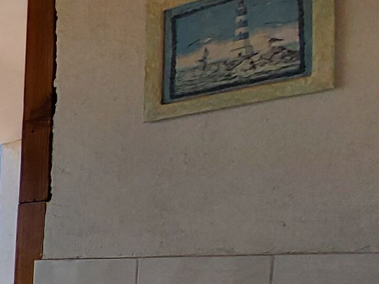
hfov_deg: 21.8
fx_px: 515
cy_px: 328
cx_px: -319
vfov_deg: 27.6
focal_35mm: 47
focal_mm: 1.42
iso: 40
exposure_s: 1/671
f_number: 2.2
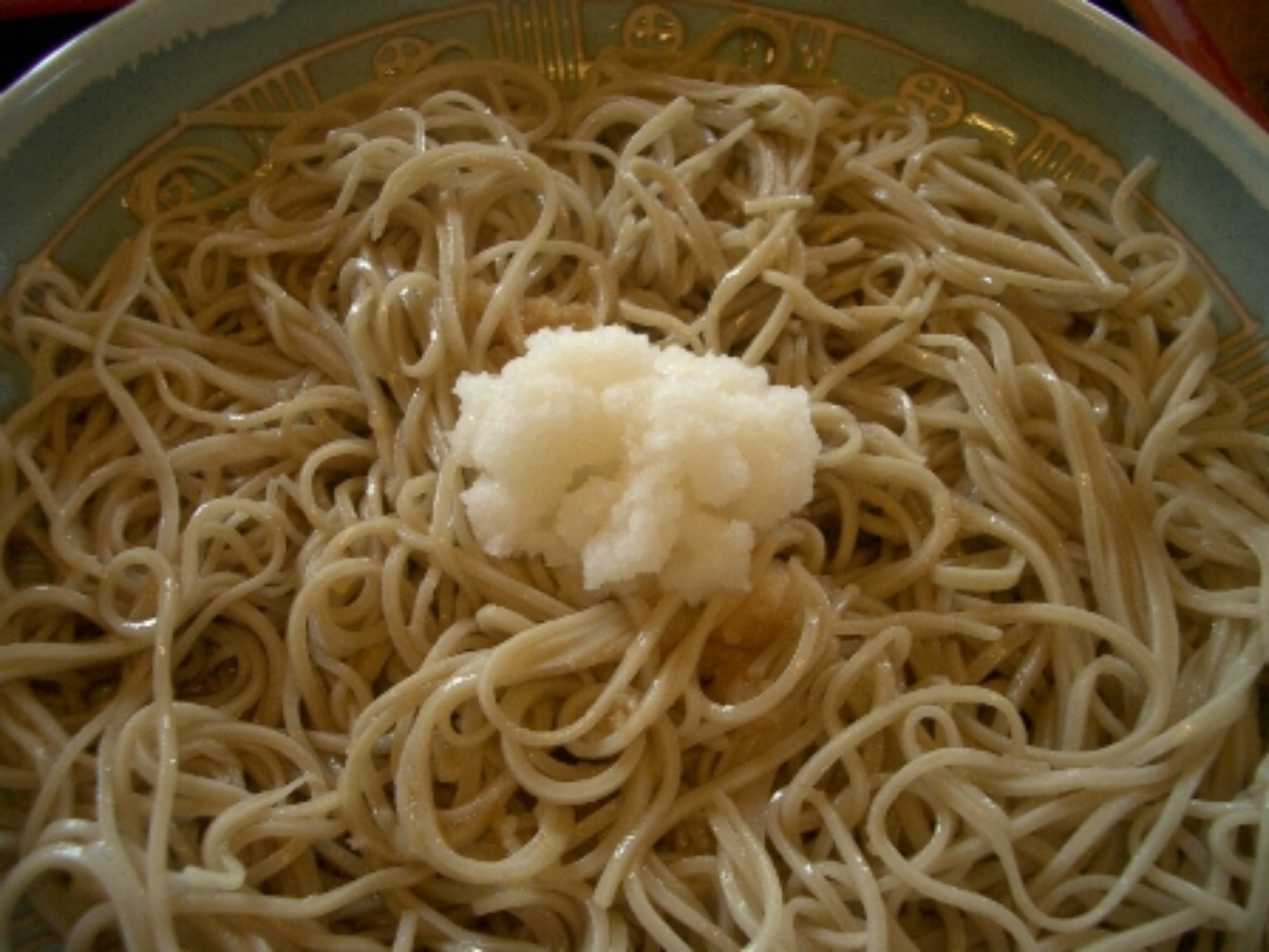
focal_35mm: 35
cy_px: 476
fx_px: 1283
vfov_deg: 40.7
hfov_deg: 52.6
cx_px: 634
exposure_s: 1/40
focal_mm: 5.8
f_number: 2.6
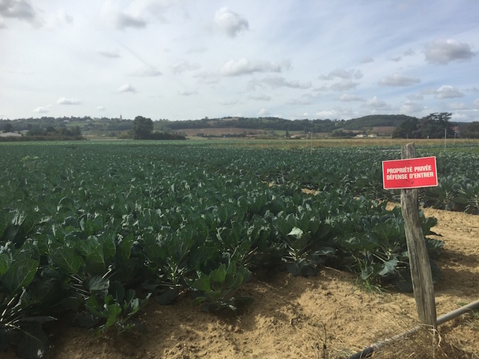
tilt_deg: -5.6
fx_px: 401
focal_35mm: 29
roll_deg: +0.0
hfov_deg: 61.7
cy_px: 180
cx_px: 240
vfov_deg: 48.2
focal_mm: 4.15
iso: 32
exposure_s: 1/1883
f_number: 2.2
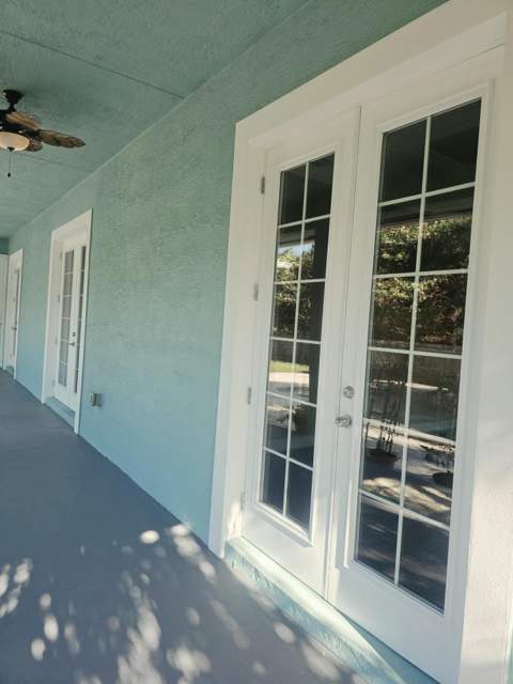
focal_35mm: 23
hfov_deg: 58.9
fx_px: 454
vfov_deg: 73.9
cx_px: 256
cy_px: 342
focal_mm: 6.3
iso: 12
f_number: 1.7
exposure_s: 1/143
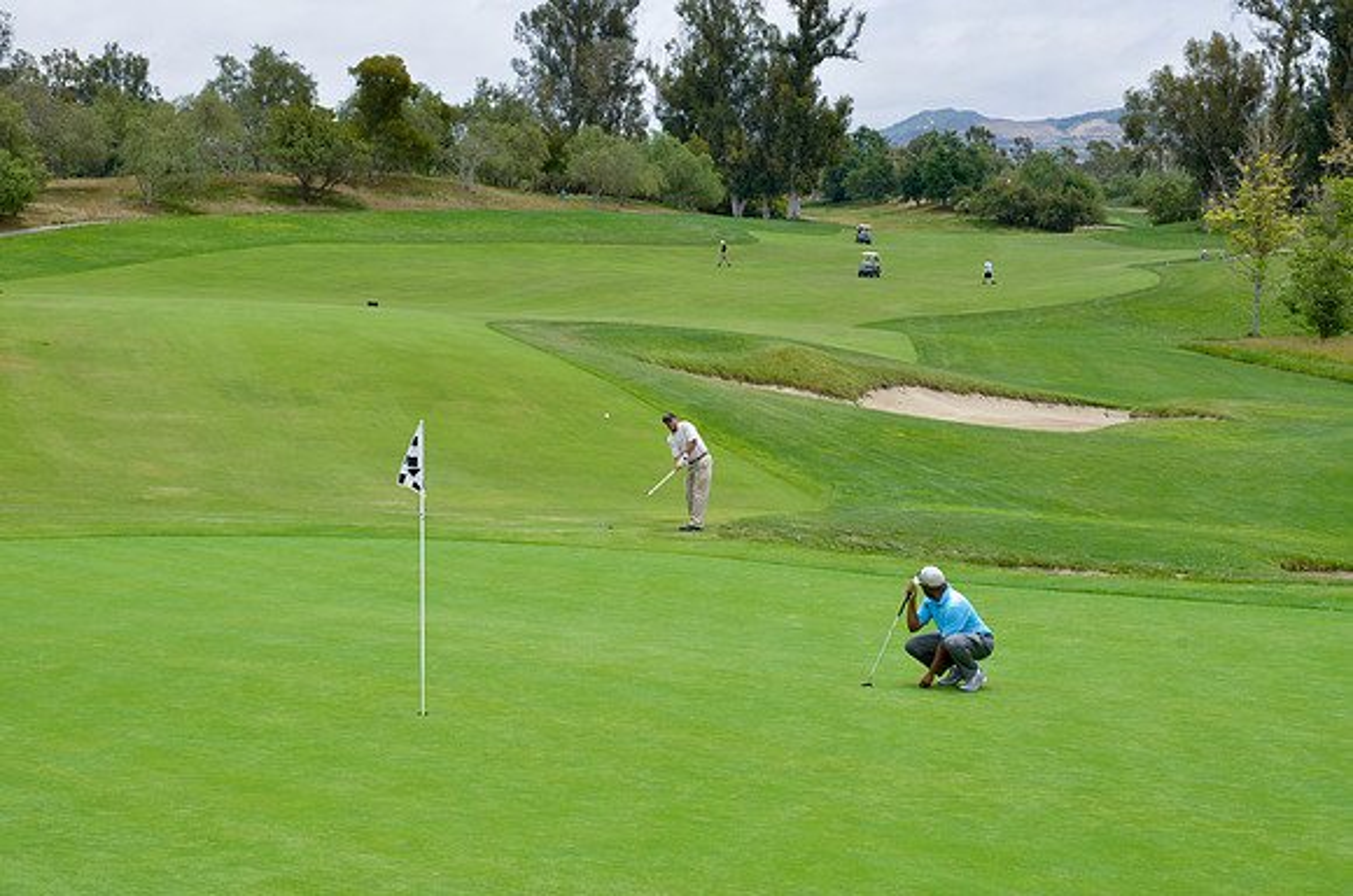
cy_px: 448
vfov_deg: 18.1
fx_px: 2813
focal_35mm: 75
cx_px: 676
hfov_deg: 27.0
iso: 200
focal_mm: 50
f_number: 13
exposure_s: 1/200
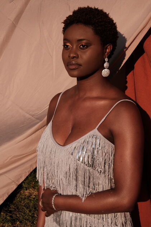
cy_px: 114
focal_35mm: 69
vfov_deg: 29.3
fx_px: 434
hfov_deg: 19.7
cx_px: 76
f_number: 16
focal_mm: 46.3
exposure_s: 1/125
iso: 200
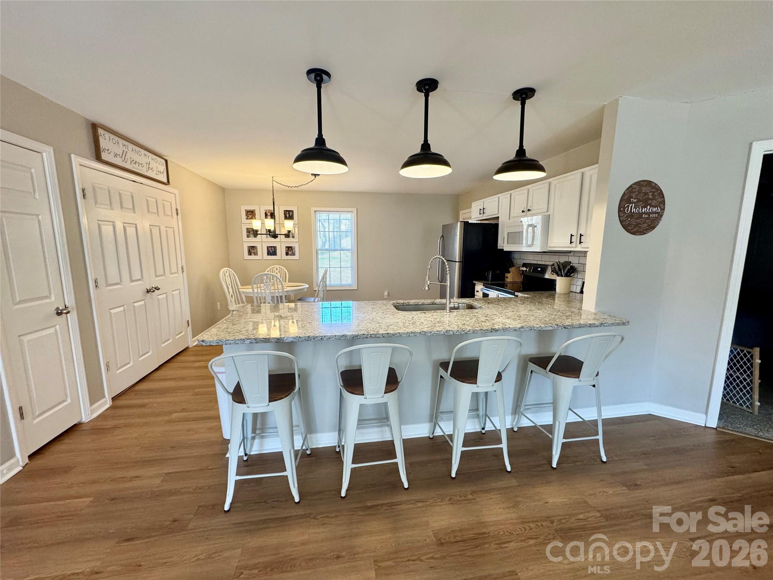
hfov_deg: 102.1
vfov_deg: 85.7
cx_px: 386
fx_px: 313
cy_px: 290
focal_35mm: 14
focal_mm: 2.22
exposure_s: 1/120
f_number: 2.2
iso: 250
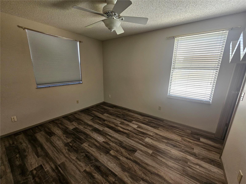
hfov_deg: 106.2
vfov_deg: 89.9
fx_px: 92
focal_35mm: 13
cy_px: 92
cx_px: 123
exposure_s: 1/60
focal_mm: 2.2
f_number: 2.2
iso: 200
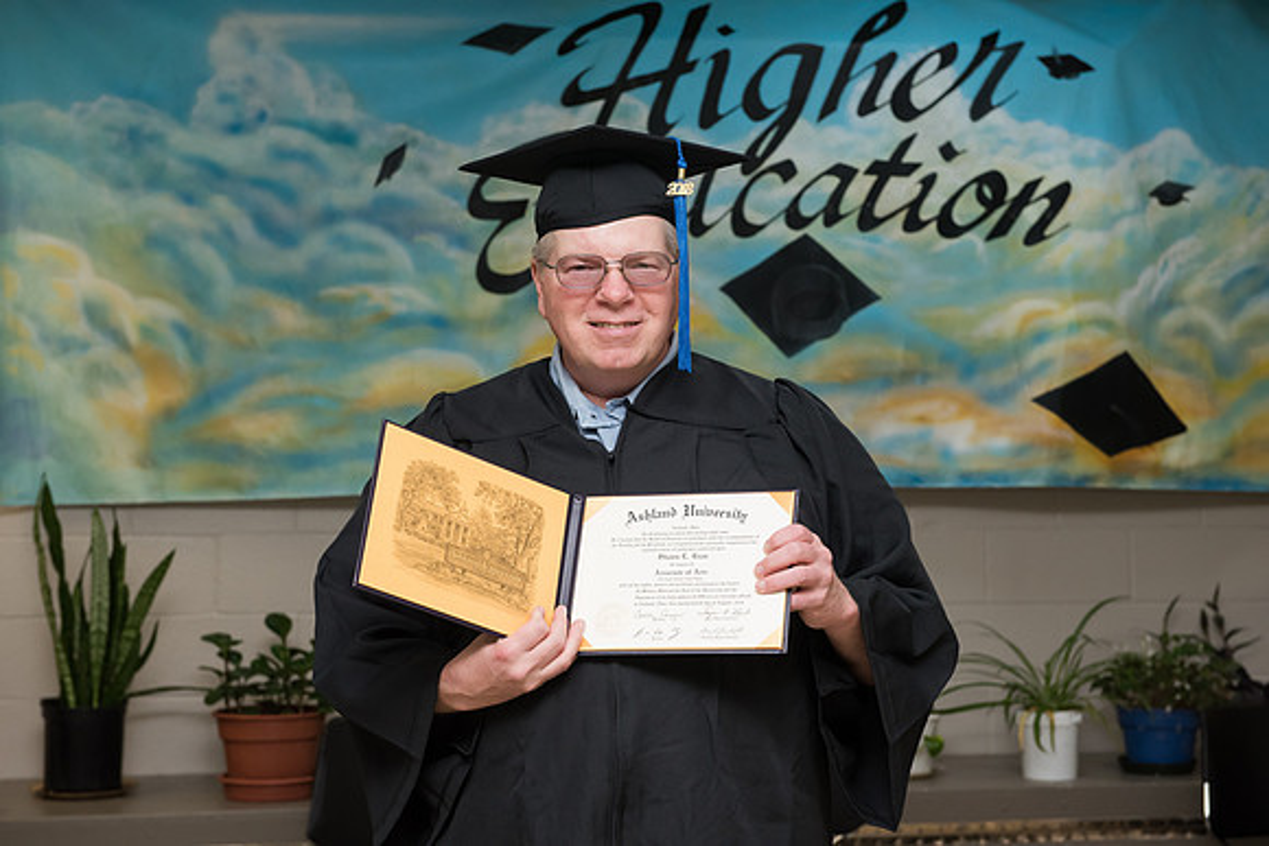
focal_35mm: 62
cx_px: 634
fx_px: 2186
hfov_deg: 32.4
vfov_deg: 21.9
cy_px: 423
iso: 1600
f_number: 7.1
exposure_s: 1/160
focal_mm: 62
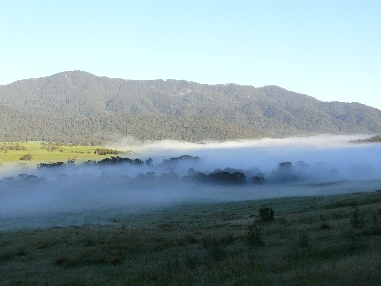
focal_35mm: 50
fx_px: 550
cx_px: 190
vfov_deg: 29.1
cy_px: 143
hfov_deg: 38.2
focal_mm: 10.6
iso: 400
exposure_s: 1/400
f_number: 7.1
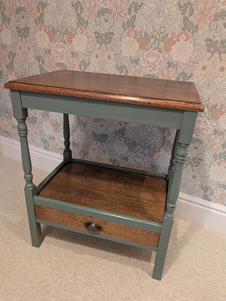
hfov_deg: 54.9
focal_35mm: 25
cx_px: 116
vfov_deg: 69.4
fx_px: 218
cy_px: 149
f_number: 1.68
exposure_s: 1/25
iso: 358
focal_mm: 6.9
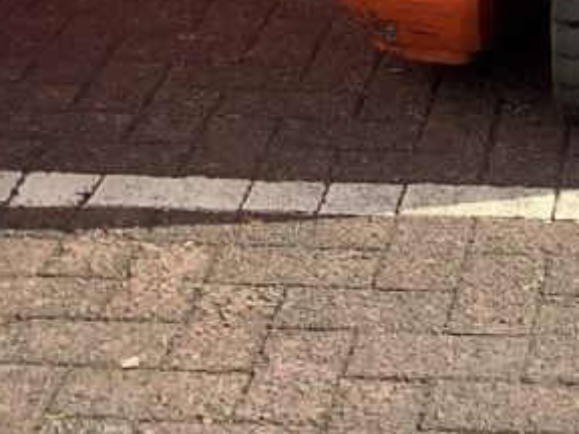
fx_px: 2308
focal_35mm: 138
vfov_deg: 9.9
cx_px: 686
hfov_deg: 13.9
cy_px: -480
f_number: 2.4
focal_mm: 3.3
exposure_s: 1/831
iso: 25
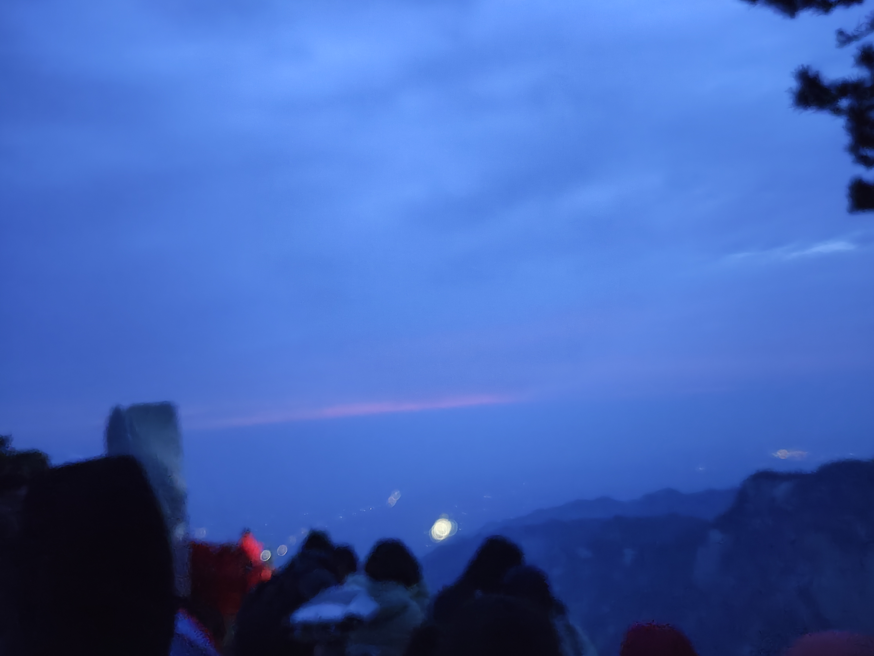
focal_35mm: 25
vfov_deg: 54.9
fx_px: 631
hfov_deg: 69.4
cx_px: 437
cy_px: 328
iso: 8686
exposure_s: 1/6.67
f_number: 1.79
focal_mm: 4.71
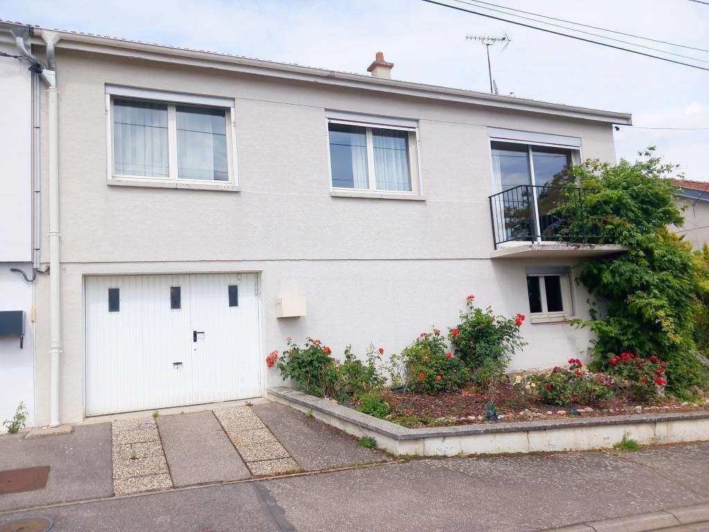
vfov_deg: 51.4
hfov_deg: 65.3
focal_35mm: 27
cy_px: 266
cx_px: 354
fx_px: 553
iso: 20
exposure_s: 1/534
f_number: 1.8
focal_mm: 4
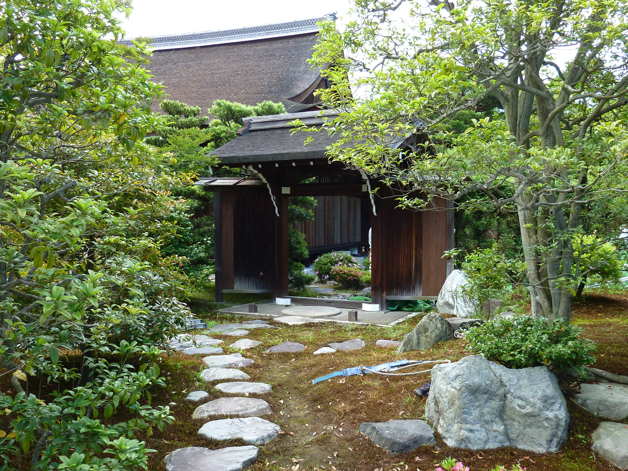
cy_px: 259
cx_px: 340
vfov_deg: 44.1
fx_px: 581
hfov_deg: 56.7
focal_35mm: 32
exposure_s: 1/60
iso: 80
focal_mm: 4.1
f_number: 3.3
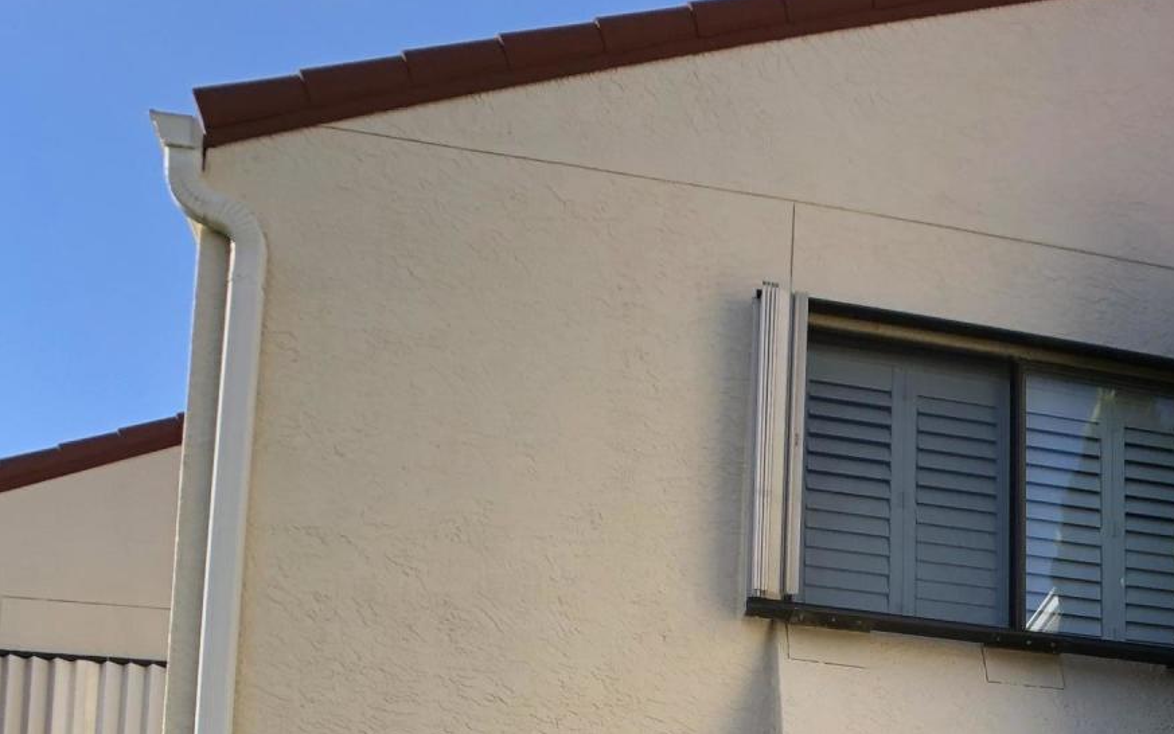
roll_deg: -0.7
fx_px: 2176
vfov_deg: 17.2
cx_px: 986
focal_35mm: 68
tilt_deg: +4.0
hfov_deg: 29.3
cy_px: 1116
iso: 20
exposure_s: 1/917
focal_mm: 3.99
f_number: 1.8
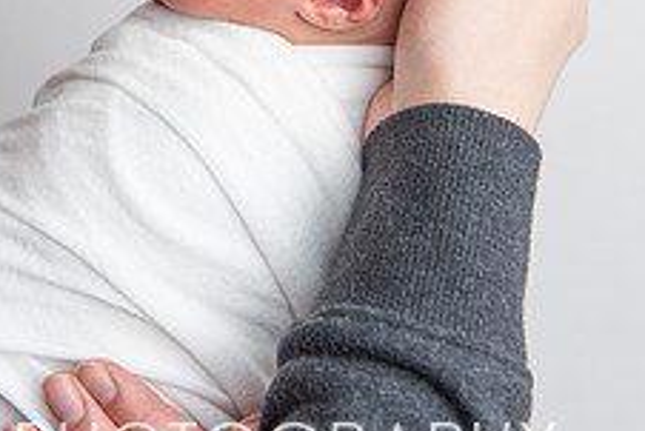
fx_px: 1990
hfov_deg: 18.2
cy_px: -39
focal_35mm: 111
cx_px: 96
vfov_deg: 12.2
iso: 320
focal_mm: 40
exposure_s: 1/200
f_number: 3.5
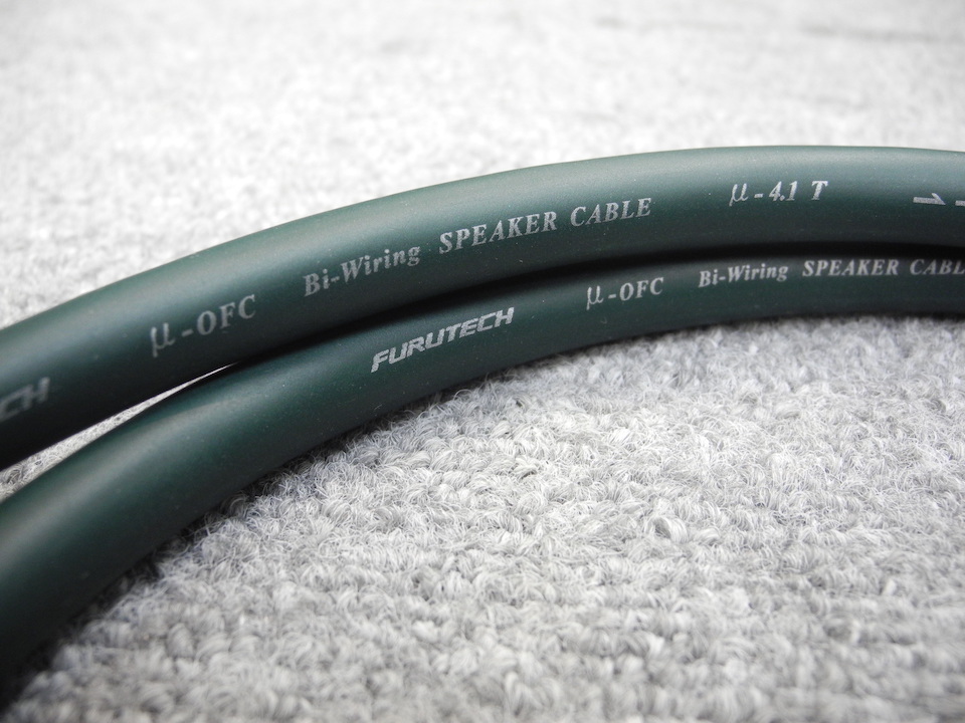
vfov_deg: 49.7
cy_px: 362
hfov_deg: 63.4
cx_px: 482
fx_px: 781
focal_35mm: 28
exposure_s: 1/26
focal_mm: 6
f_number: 2.8
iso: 400
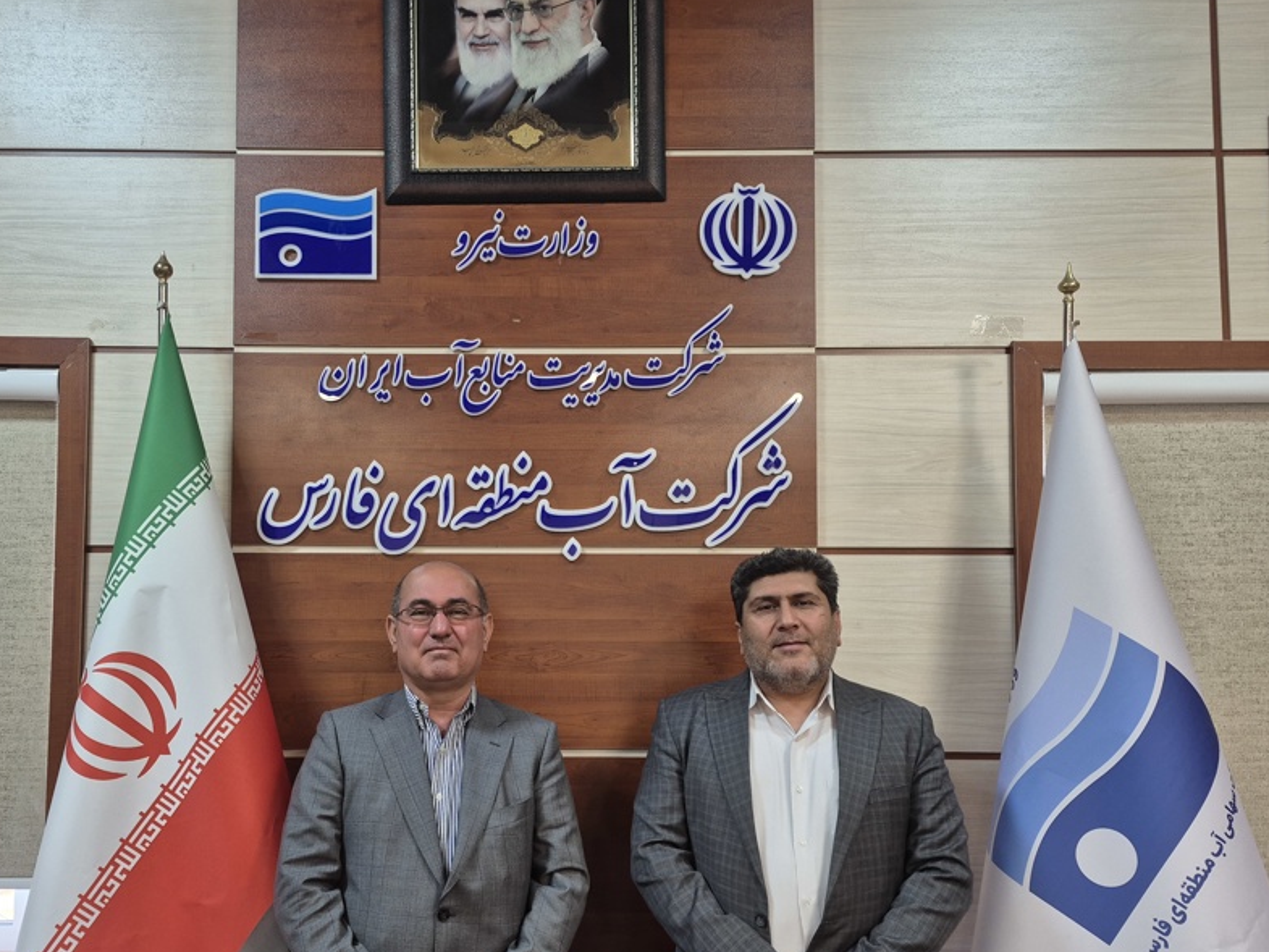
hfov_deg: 59.6
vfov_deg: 46.6
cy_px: 561
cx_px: 532
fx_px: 1100
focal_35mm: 30
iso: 160
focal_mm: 5.4
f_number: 1.8
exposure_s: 1/100
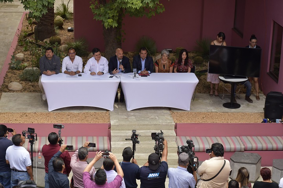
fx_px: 613
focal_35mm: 78
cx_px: 142
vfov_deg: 17.5
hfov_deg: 26.0
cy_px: 94
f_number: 7.1
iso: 640
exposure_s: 1/250
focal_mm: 52
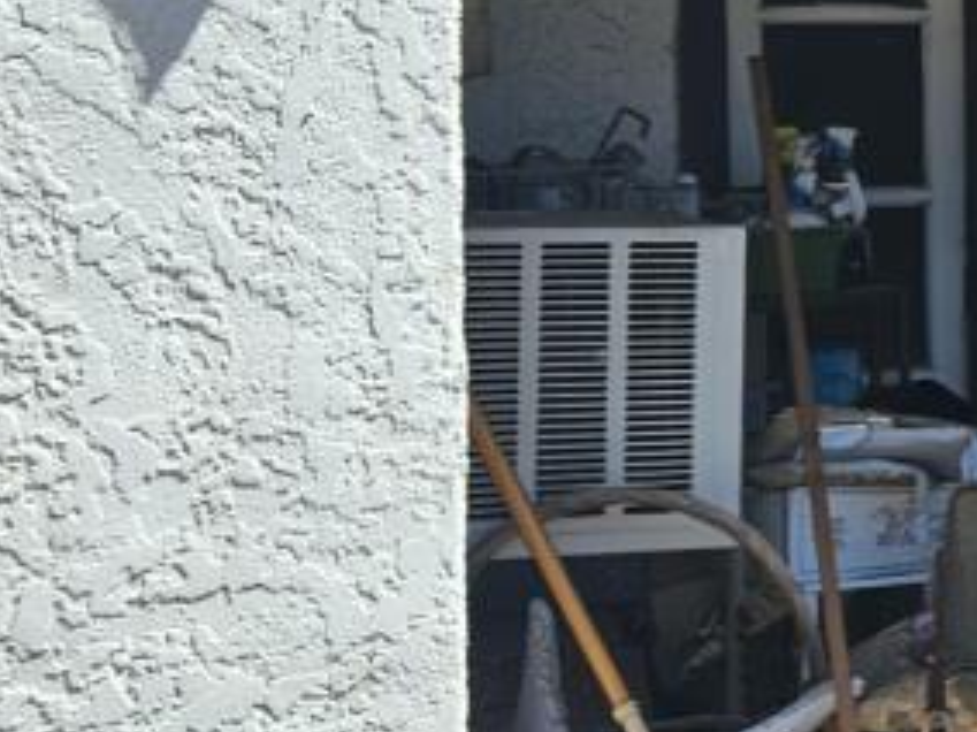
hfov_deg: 14.2
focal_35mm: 122
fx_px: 3442
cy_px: 54
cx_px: 1781
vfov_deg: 12.0
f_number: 1.8
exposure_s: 1/1192
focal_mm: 5.4
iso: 25
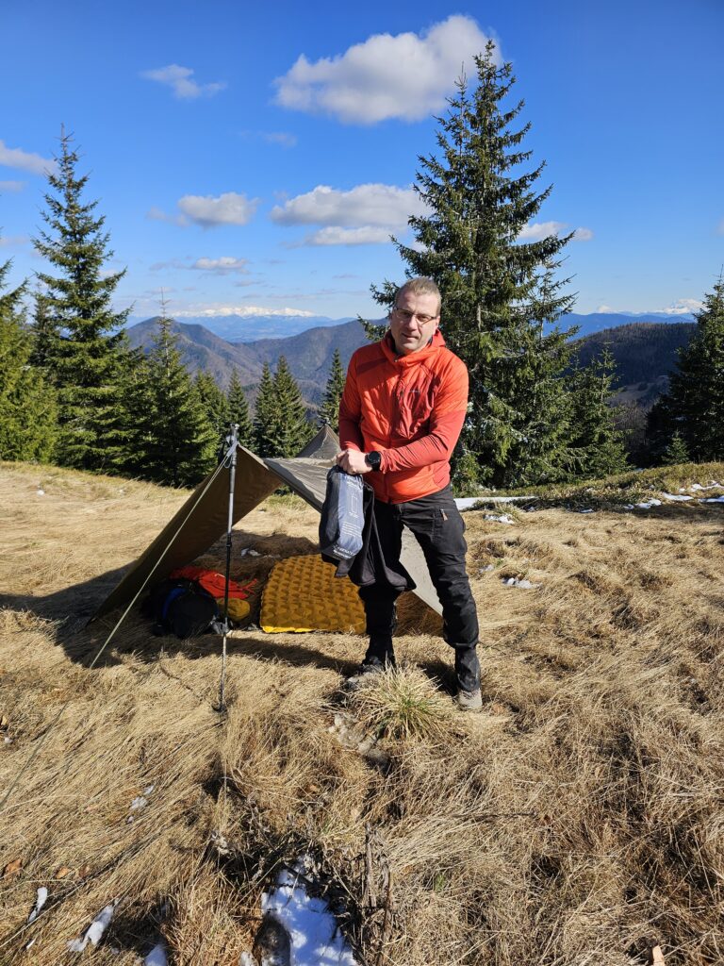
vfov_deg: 73.9
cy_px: 483
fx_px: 641
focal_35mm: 23
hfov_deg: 58.9
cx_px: 362
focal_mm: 6.3
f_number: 1.7
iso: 10
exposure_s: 1/765
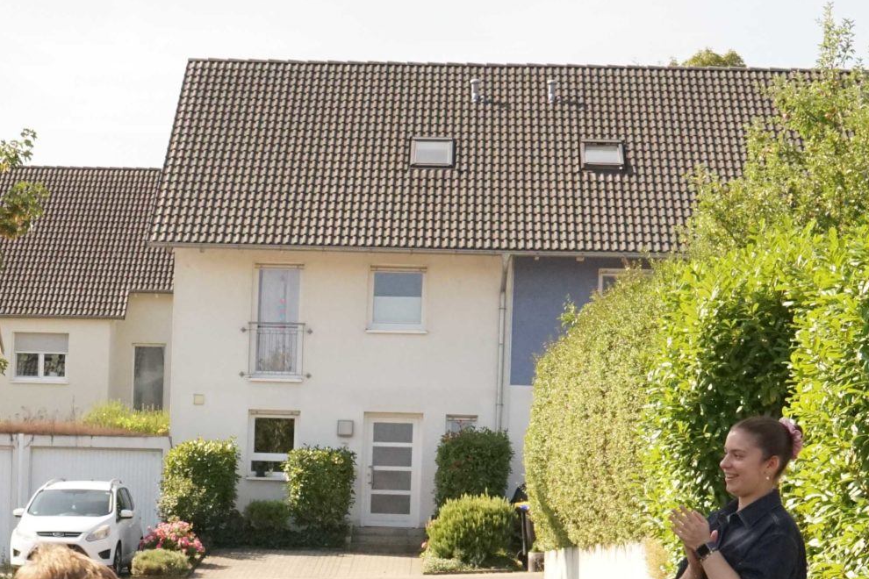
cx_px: 224
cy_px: 662
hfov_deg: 19.2
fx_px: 2559
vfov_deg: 12.7
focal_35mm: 106
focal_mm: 41
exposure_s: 1/2000
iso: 2500
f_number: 9
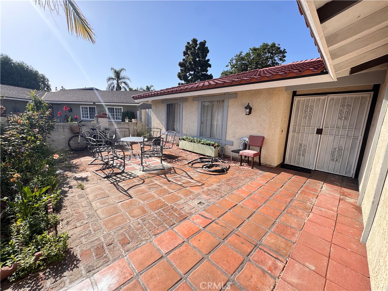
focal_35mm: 14
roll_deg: -2.7
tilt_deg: -11.1
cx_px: 194
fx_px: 157
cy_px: 146
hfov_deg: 102.1
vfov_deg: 85.7
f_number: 2.2
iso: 40
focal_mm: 2.22
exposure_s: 1/849
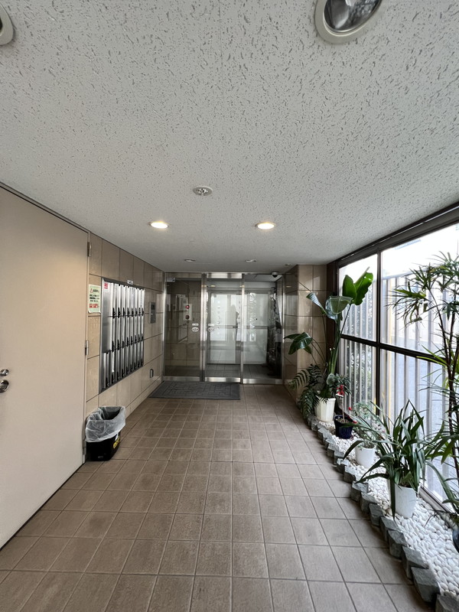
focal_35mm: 13
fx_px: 230
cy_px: 306
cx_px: 230
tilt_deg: +1.2
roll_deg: -0.7
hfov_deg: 89.9
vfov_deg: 106.2
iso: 200
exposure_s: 1/99
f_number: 1.8
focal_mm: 1.57
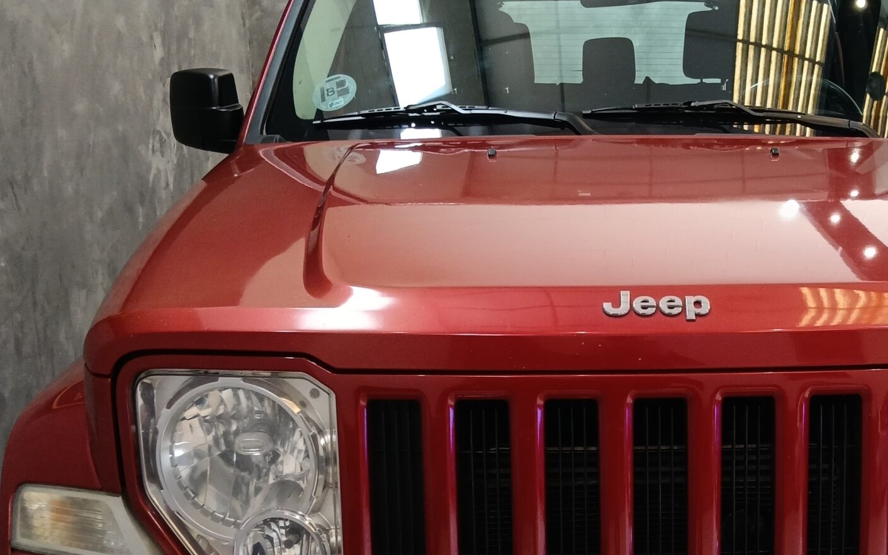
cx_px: 640
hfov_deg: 38.1
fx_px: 1258
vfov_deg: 24.6
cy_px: 420
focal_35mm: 52
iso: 250
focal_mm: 3.98
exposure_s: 1/33.3
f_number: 16
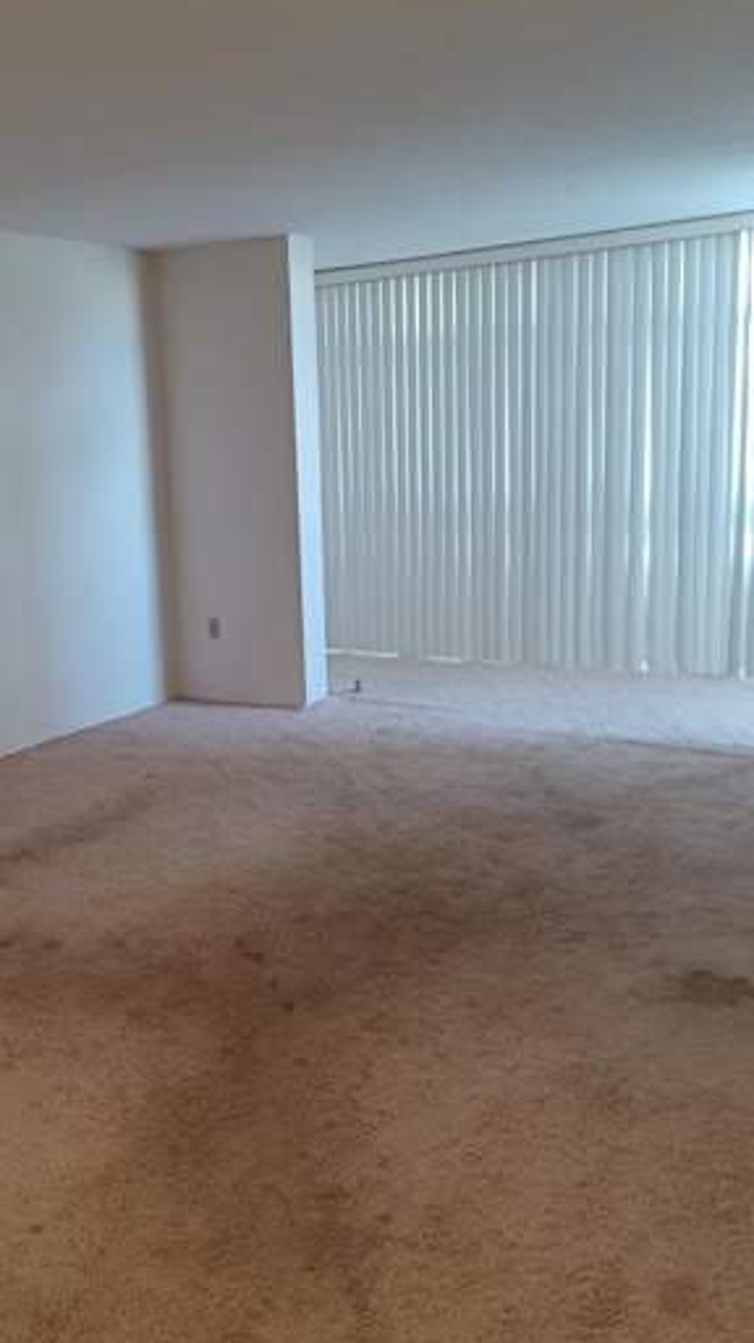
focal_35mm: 34
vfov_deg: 58.0
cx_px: 251
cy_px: 639
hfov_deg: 34.3
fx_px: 1210
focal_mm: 4.6
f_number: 1.8
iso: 400
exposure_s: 1/30
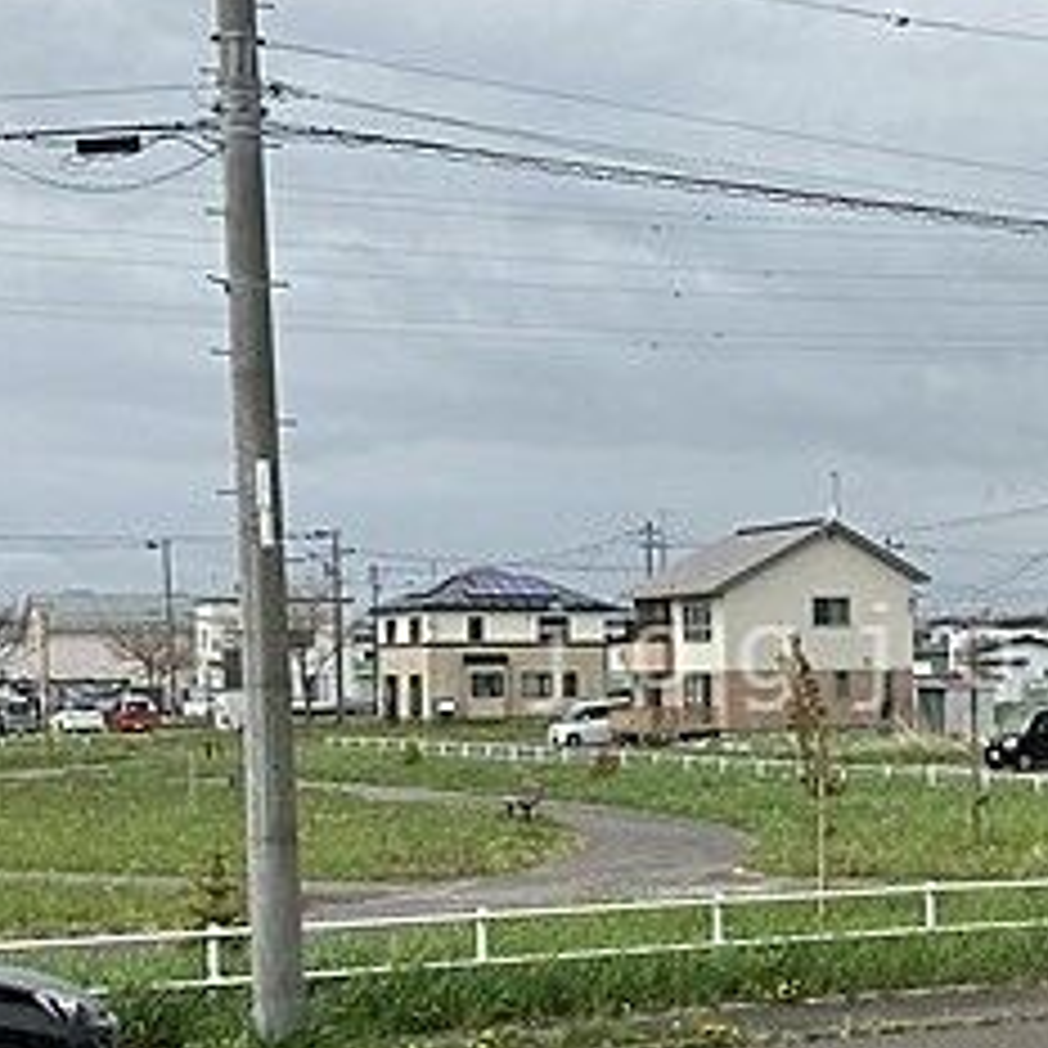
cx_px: 837
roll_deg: -0.3
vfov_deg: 25.3
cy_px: 657
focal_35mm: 68
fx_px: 2329
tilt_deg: +0.5
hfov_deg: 24.9
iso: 20
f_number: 1.8
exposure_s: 1/1919
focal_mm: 3.99
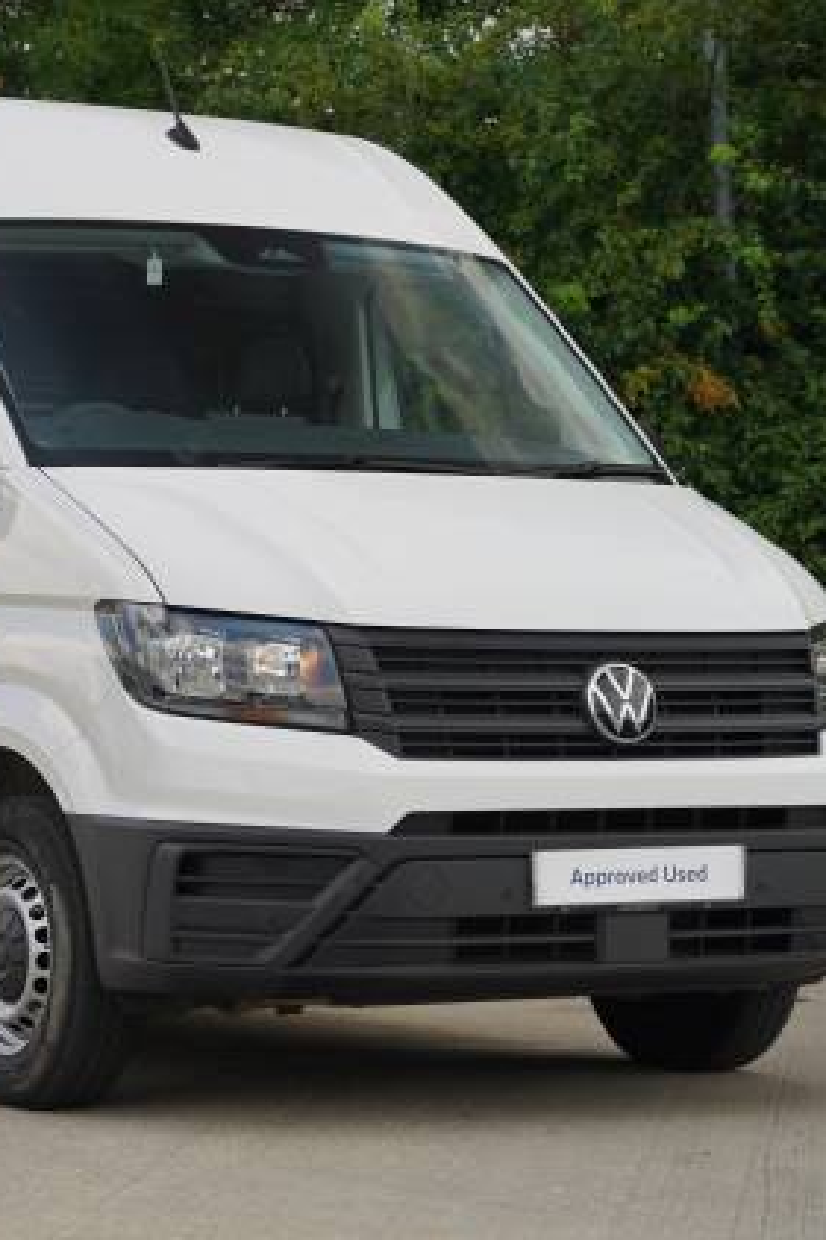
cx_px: 100
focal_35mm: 100
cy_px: 620
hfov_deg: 13.5
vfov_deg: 20.3
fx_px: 3460
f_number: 4.5
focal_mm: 66.3
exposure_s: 1/250
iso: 100
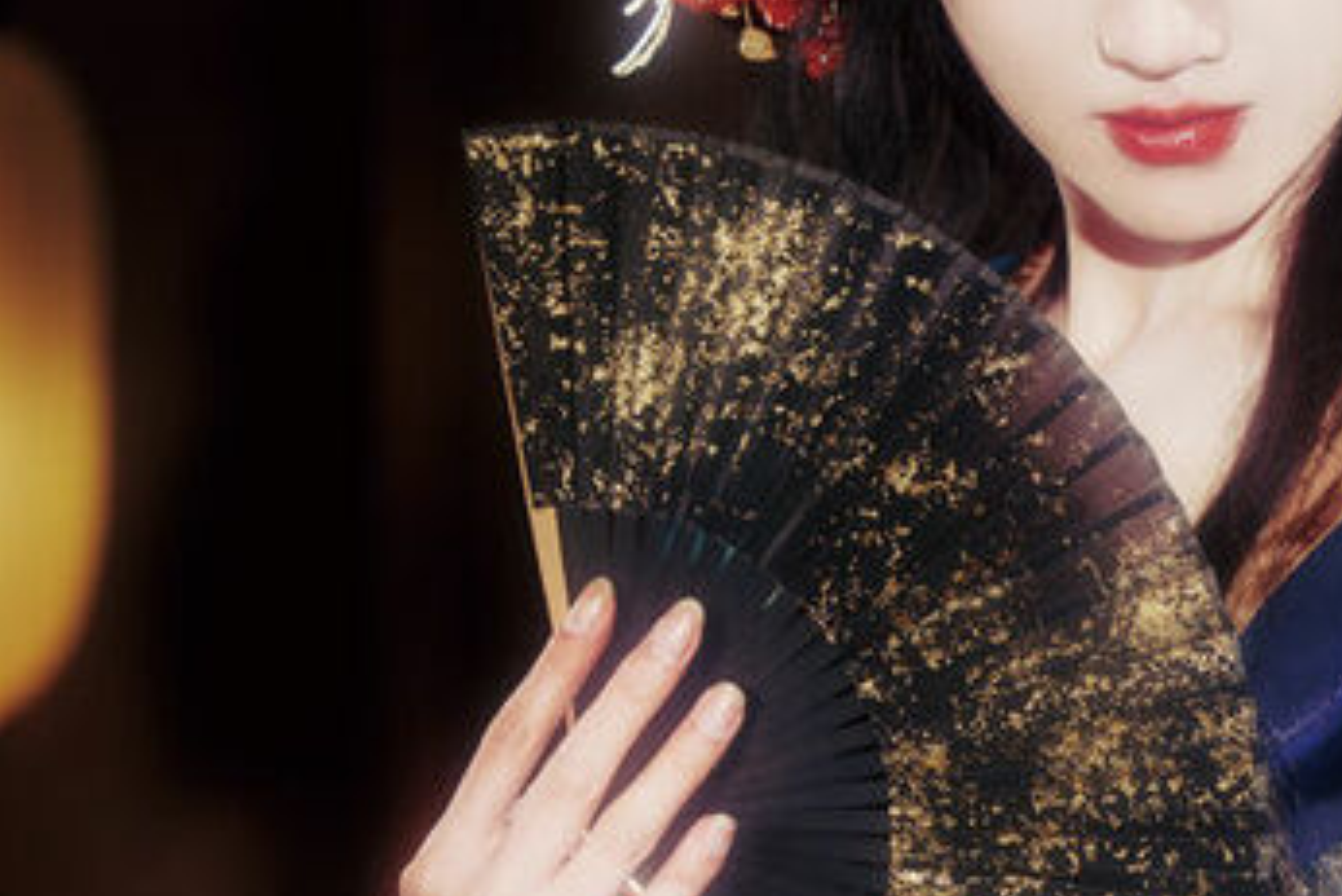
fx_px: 12903
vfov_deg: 4.0
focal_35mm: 346
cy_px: 264
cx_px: 1195
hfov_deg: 5.9
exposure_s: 1/100
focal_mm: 115
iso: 250
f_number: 3.2
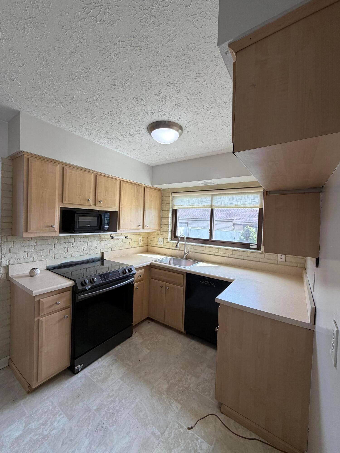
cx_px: 170
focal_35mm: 14
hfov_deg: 85.7
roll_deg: -1.6
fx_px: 183
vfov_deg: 102.1
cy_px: 226
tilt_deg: -2.3
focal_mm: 2.22
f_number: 2.2
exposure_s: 1/120
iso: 100
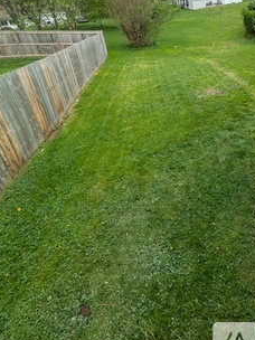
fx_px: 226
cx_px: 184
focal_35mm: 23
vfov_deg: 69.3
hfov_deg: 56.6
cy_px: 87
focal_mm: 1.85
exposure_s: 1/251
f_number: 2.2
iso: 53
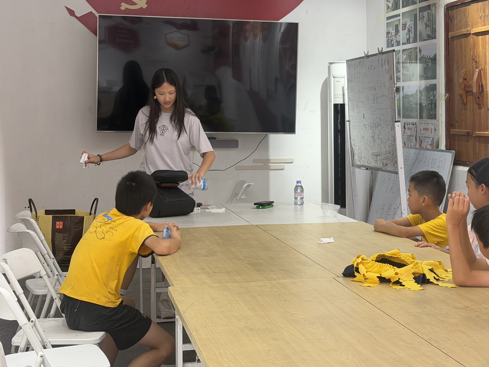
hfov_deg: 29.8
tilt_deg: -0.9
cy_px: 122
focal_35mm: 65
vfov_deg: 22.5
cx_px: 271
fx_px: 918
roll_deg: +0.7
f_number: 1.78
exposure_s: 1/50
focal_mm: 6.76
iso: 80
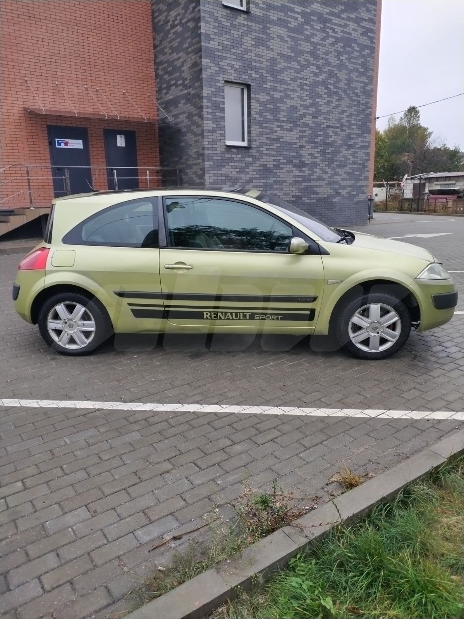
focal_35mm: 26
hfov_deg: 53.1
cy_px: 310
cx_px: 232
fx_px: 465
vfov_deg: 67.3
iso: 100
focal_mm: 4.75
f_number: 1.8
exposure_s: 1/190
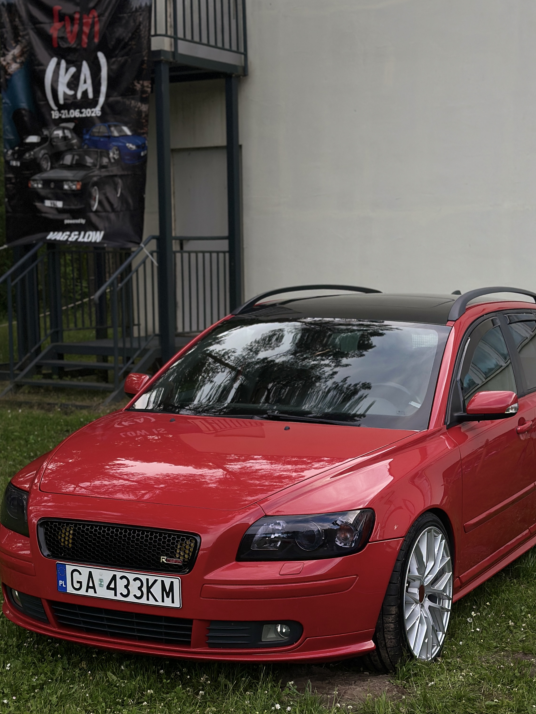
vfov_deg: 30.2
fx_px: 1321
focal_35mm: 64
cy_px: 431
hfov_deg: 22.9
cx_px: 288
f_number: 1.78
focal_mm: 6.86
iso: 80
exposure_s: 1/903
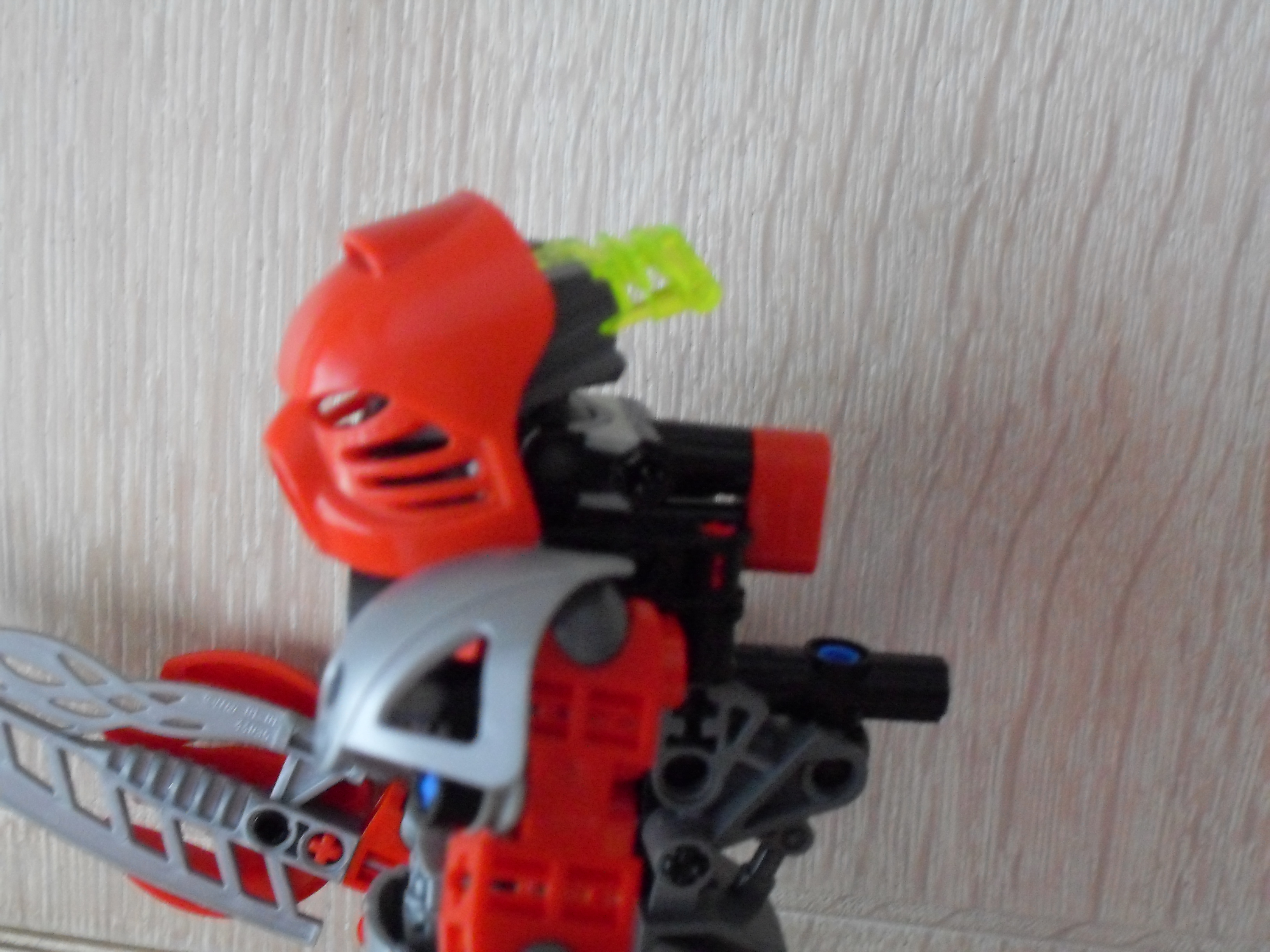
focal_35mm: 63
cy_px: 476
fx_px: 2311
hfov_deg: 30.7
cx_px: 635
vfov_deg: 23.3
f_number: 3.7
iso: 320
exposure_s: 1/30
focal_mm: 10.1
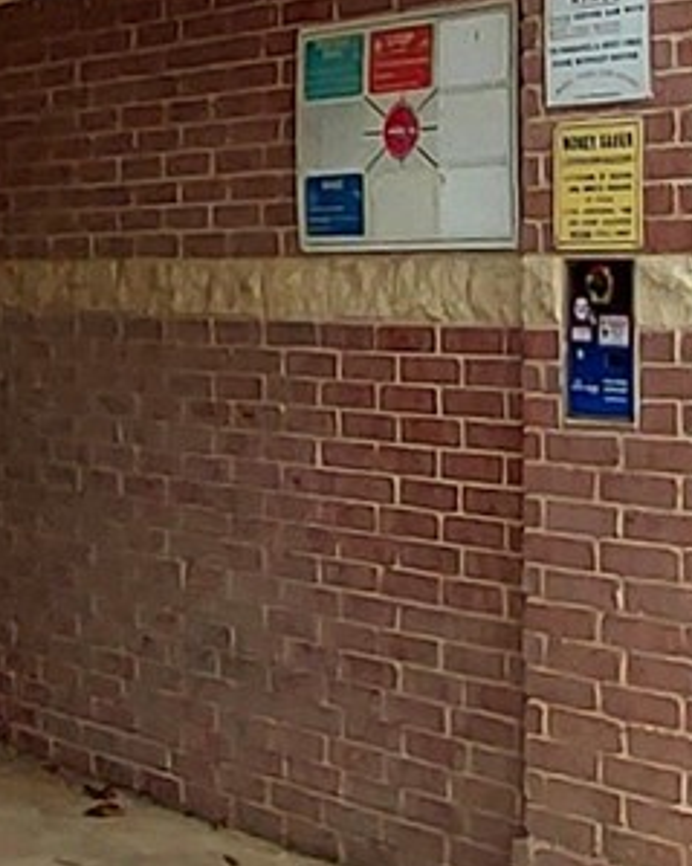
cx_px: 249
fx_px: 2228
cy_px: 206
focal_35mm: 87
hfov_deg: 17.6
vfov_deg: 21.8
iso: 50
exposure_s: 1/745
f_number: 2.2
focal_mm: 1.42
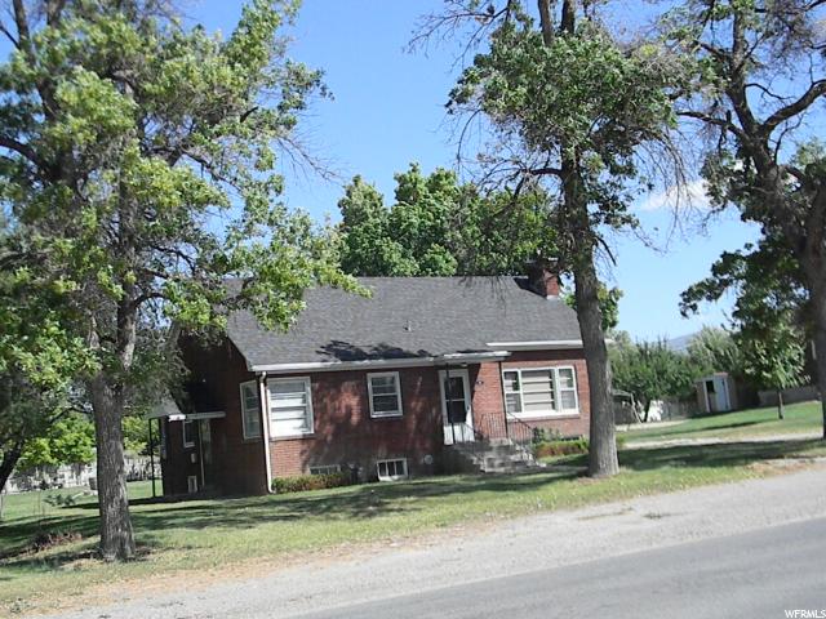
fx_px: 1122
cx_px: 413
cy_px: 310
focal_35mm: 47
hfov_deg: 40.4
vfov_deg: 30.9
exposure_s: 1/666
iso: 640
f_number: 7.8
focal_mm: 8.6
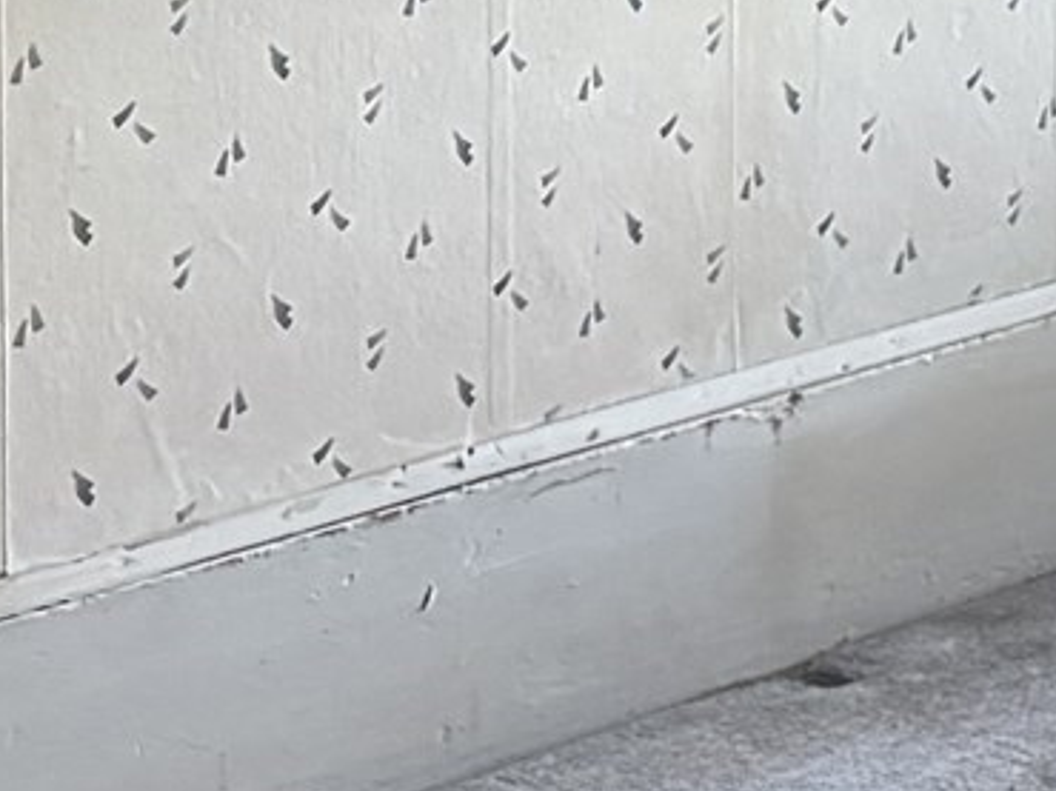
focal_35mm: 133
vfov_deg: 10.2
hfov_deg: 13.1
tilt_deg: +0.0
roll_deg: +0.2
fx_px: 4055
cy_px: -842
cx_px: 2041
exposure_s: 1/40
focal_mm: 6.76
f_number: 1.78
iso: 1000
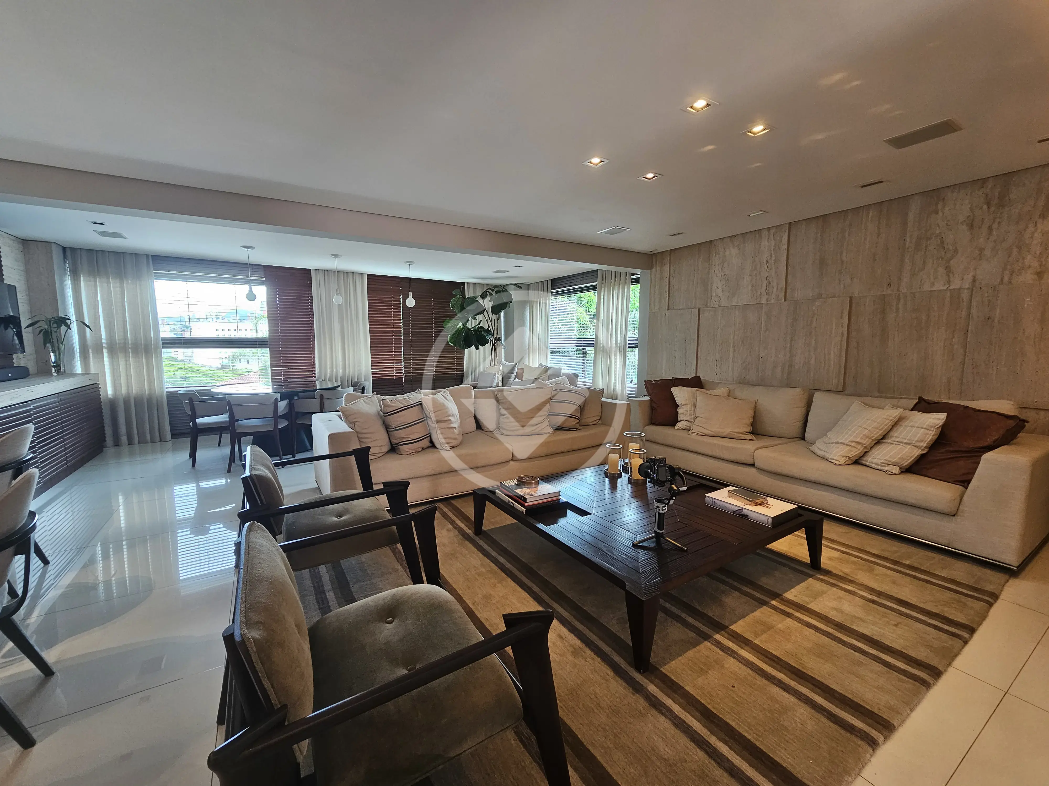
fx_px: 394
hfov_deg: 106.2
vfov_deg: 89.9
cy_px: 393
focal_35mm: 13
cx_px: 524
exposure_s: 1/60
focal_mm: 2.2
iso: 100
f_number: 2.2
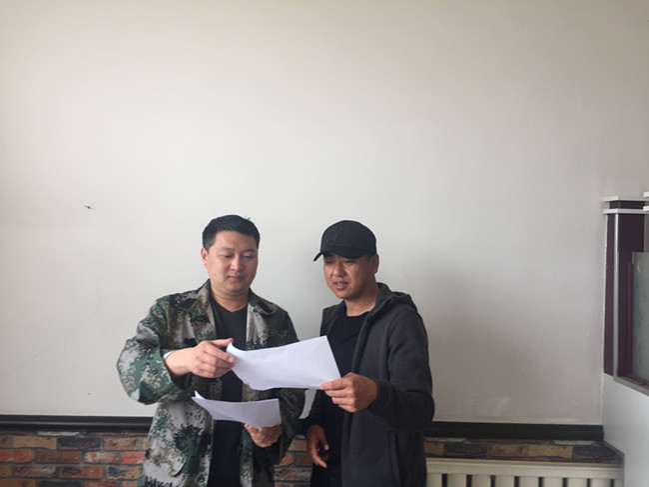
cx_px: 324
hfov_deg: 61.7
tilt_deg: +2.5
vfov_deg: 48.2
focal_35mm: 29
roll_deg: -1.5
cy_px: 244
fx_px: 544
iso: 50
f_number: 2.2
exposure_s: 1/100
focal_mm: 4.15
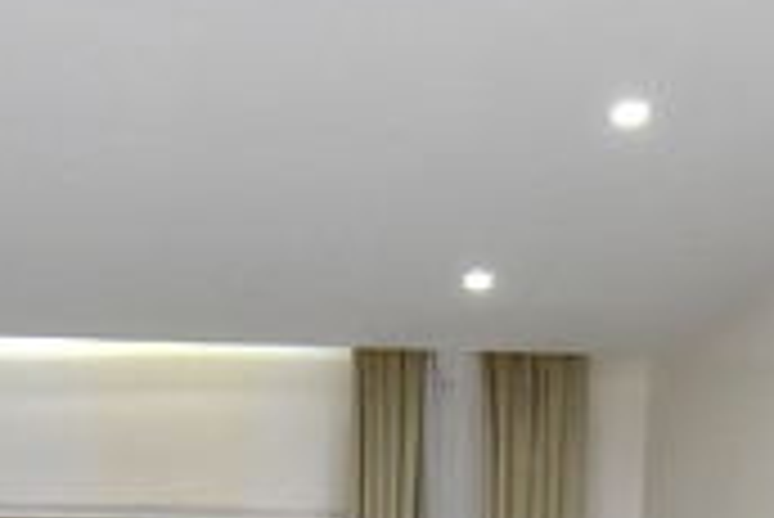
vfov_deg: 16.4
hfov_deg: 26.2
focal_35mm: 75
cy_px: 800
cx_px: 90
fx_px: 1614
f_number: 8
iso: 1000
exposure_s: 1/80
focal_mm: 10
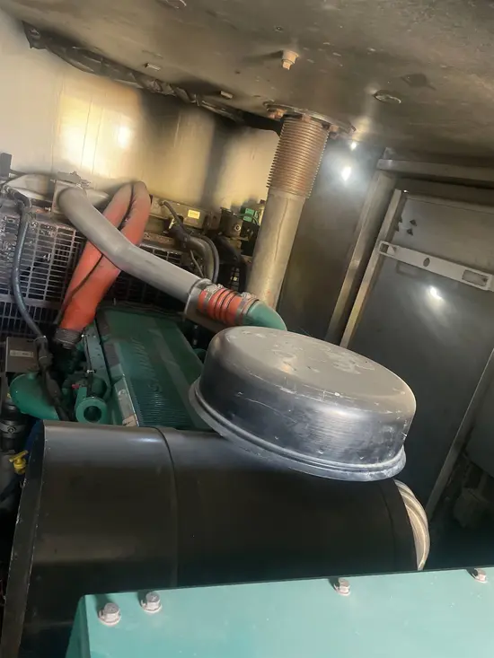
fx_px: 495
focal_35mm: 26
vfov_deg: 67.3
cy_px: 329
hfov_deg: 53.1
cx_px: 247
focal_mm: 4.2
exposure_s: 1/30
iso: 800
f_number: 1.6
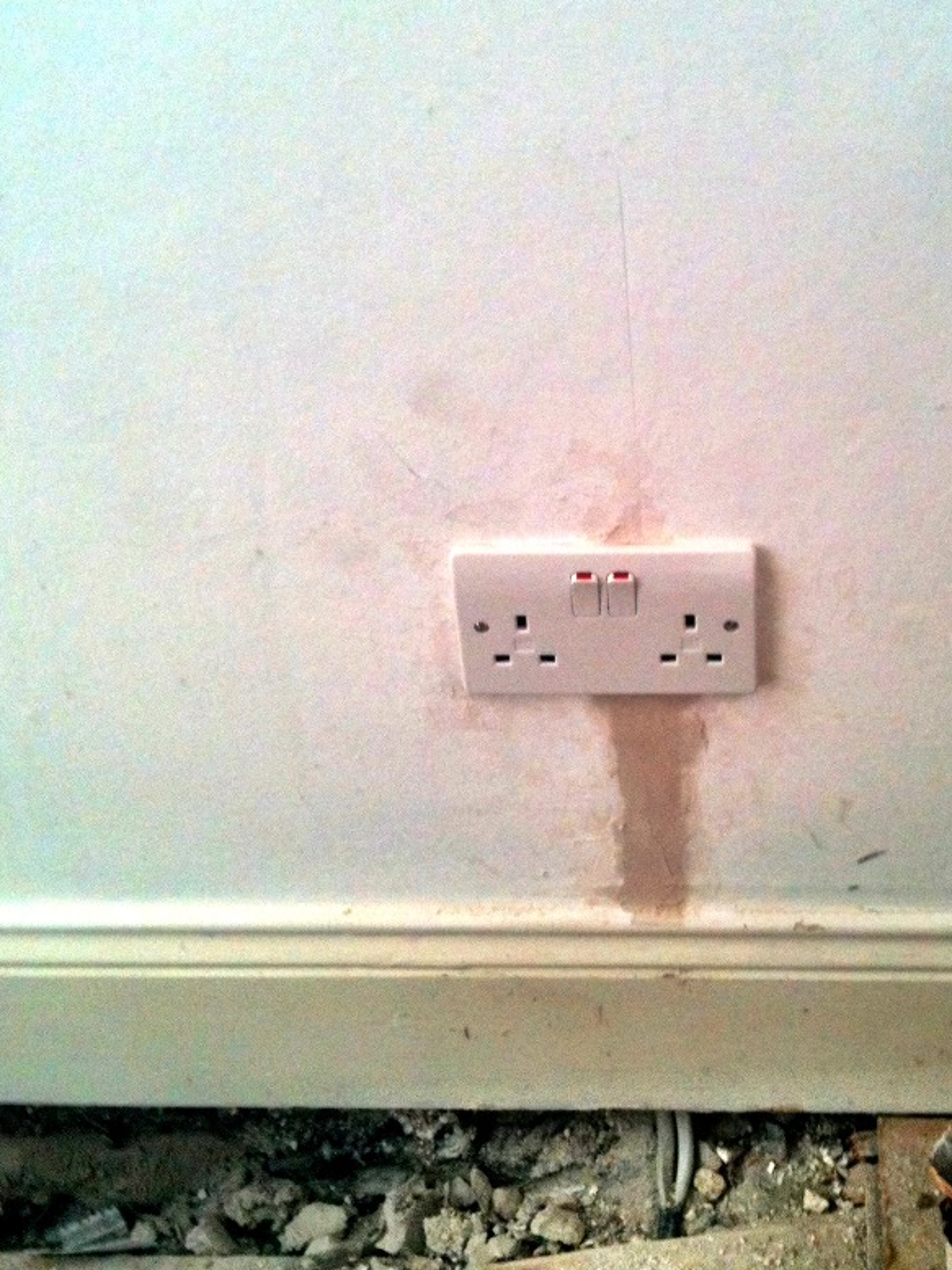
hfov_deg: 26.9
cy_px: 555
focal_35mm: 54
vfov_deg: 35.5
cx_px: 599
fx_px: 1981
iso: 80
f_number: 2.8
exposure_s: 1/17
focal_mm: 3.85
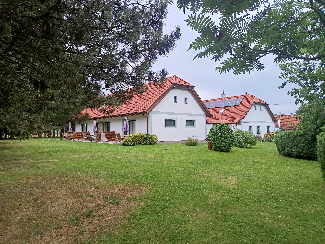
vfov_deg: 56.8
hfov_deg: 71.6
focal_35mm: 24
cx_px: 162
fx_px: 225
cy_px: 122
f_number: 1.7
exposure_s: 1/50
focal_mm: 5.31
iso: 170
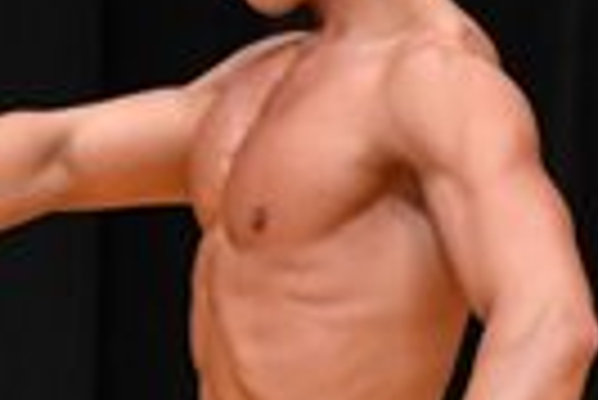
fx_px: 26074
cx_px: 299
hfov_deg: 1.3
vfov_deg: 0.9
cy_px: 593
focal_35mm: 1568
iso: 4000
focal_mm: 180
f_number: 5.6
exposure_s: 1/400
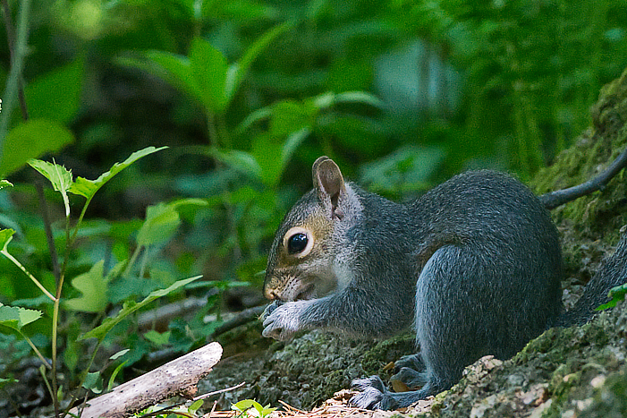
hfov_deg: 1.9
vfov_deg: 1.3
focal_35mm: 1070
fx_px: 18630
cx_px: 324
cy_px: 241
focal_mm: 500
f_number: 7.1
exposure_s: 1/2500
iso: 25600
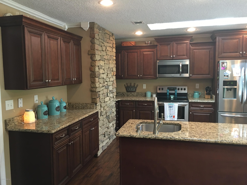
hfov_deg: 61.7
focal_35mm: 29
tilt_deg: -4.5
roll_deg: +0.9
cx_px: 124
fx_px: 207
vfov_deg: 48.2
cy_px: 92
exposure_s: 1/15
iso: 50
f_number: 2.2
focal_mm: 4.15
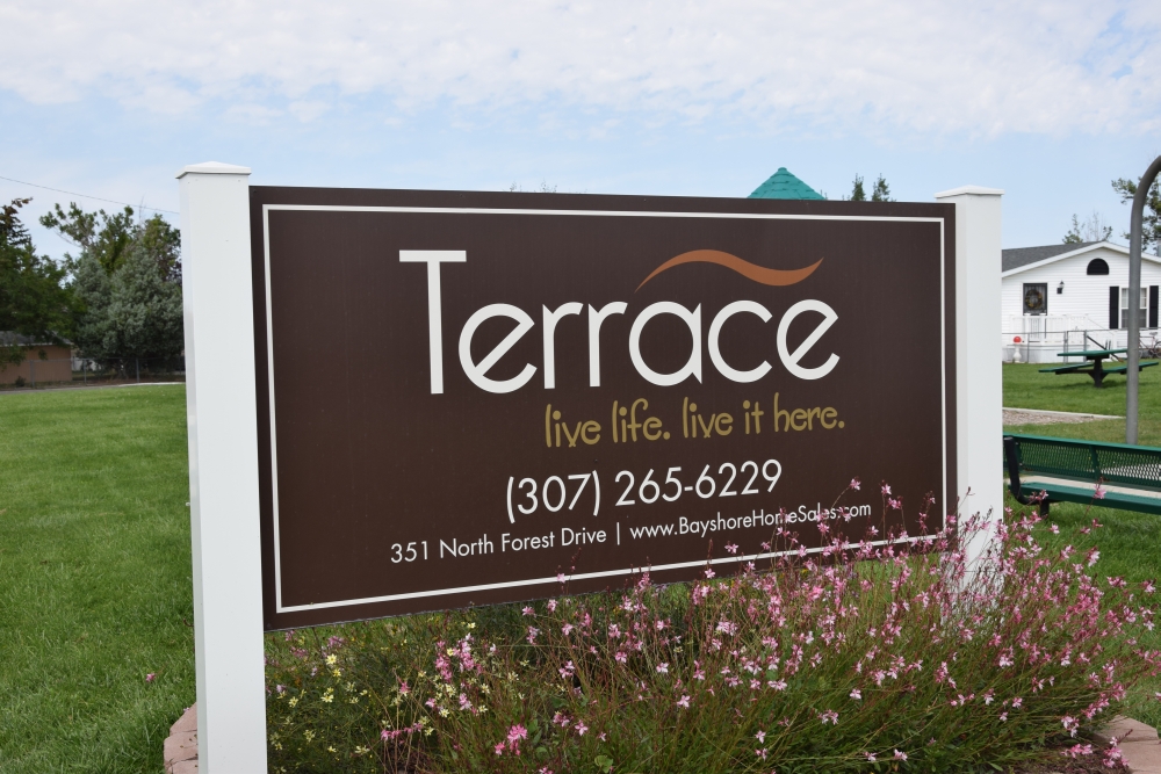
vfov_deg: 33.0
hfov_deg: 47.9
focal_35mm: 40
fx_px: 1306
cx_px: 580
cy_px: 387
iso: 100
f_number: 9
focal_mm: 27
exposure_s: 1/200
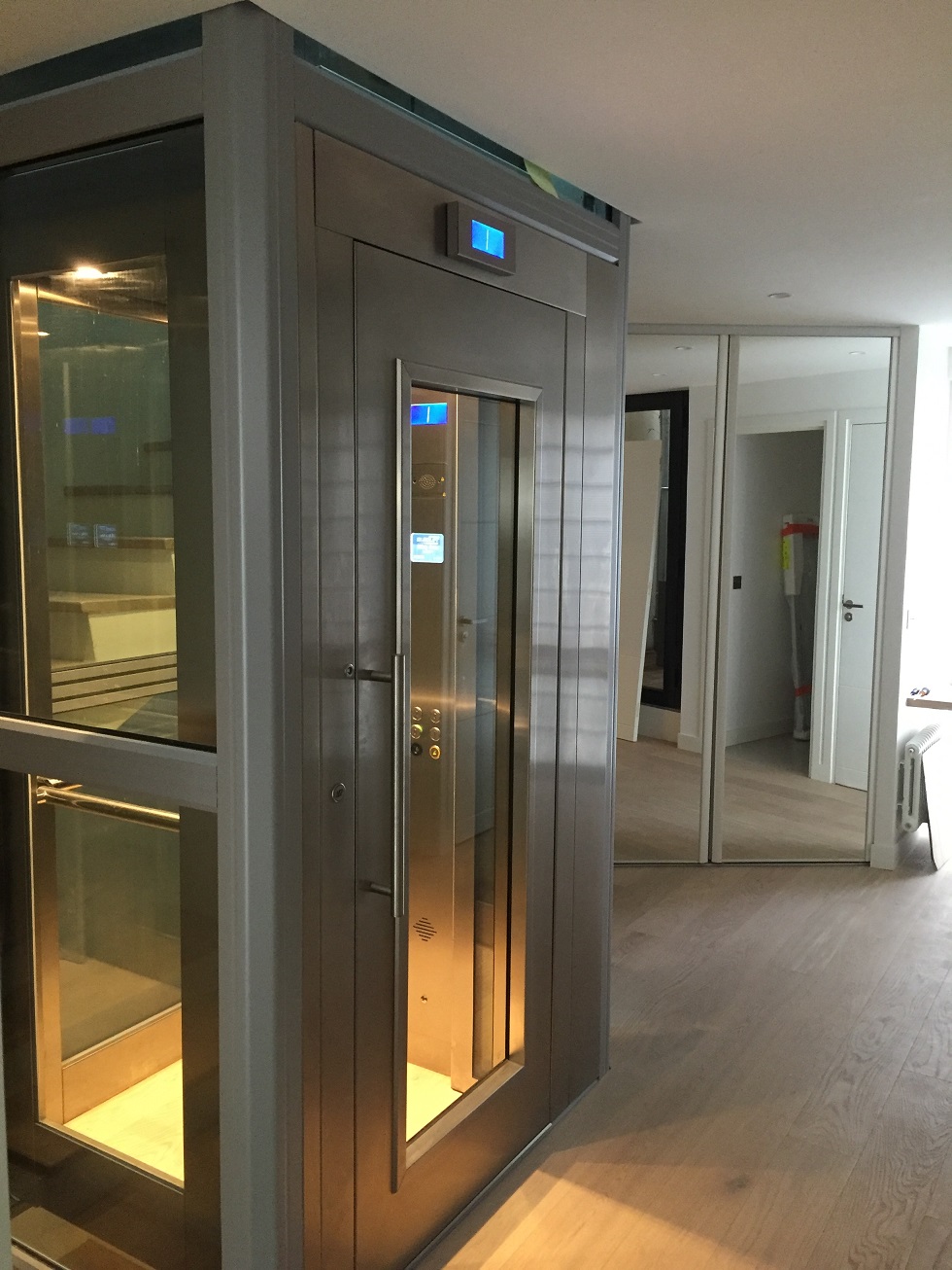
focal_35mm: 29
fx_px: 1063
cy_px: 635
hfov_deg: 48.2
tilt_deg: -5.6
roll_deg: -0.5
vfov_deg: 61.7
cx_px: 476
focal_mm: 4.15
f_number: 2.2
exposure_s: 1/25
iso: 250
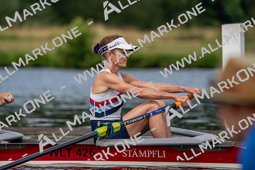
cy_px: 85
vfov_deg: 3.4
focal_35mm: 404
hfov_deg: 5.1
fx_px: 2862
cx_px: 128
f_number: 6.3
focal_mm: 404
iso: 400
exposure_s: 1/1600
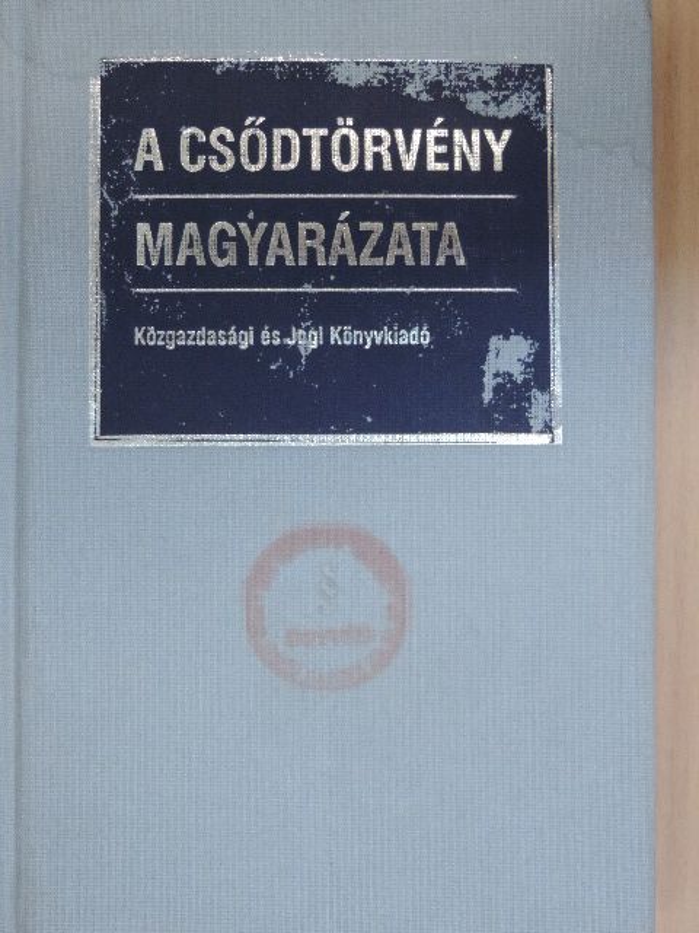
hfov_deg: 21.0
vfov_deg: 27.8
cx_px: 350
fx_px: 1885
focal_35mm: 70
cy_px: 466
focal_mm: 12.4
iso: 1250
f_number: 3.9
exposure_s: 1/100
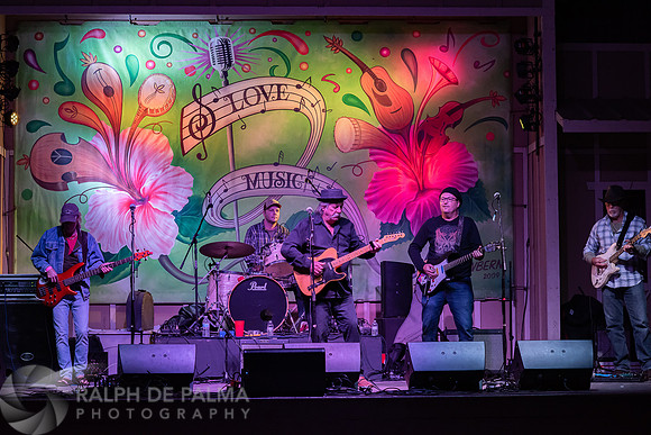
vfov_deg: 16.1
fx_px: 1537
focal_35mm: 85
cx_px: 326
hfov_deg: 23.9
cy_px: 218
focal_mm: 85
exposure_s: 1/160
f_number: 5
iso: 1600
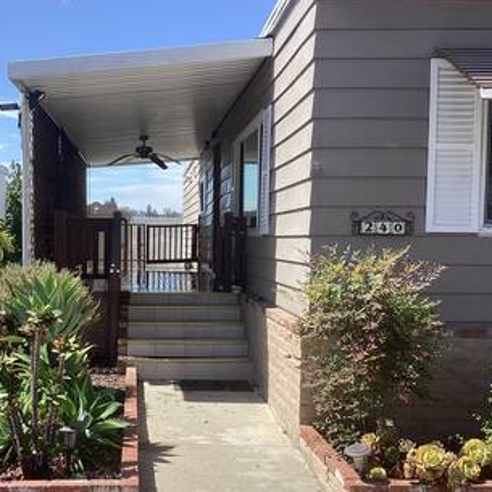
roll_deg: -1.3
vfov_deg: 36.7
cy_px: 292
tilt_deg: -3.8
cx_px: 145
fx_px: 740
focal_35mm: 46
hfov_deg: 36.2
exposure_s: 1/1045
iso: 25
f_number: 2.4
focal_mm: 3.3
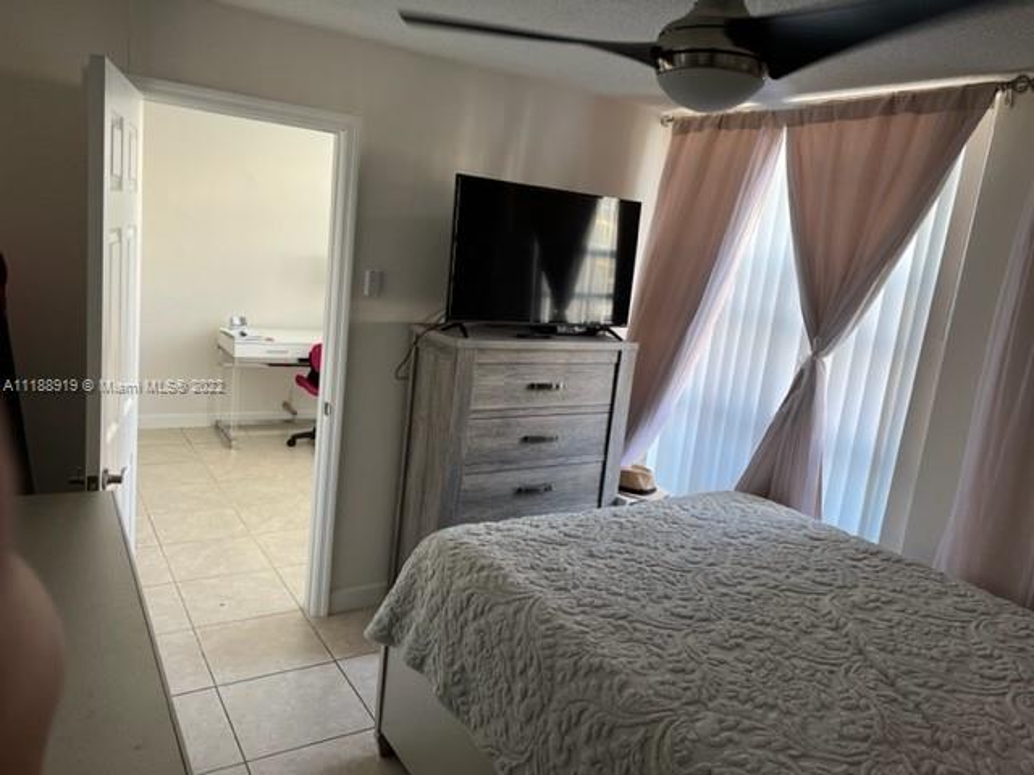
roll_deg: -6.1
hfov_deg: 67.3
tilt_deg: -10.6
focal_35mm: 26
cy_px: 388
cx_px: 517
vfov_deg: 53.1
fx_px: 777
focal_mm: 5.7
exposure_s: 1/102
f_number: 1.5
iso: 125
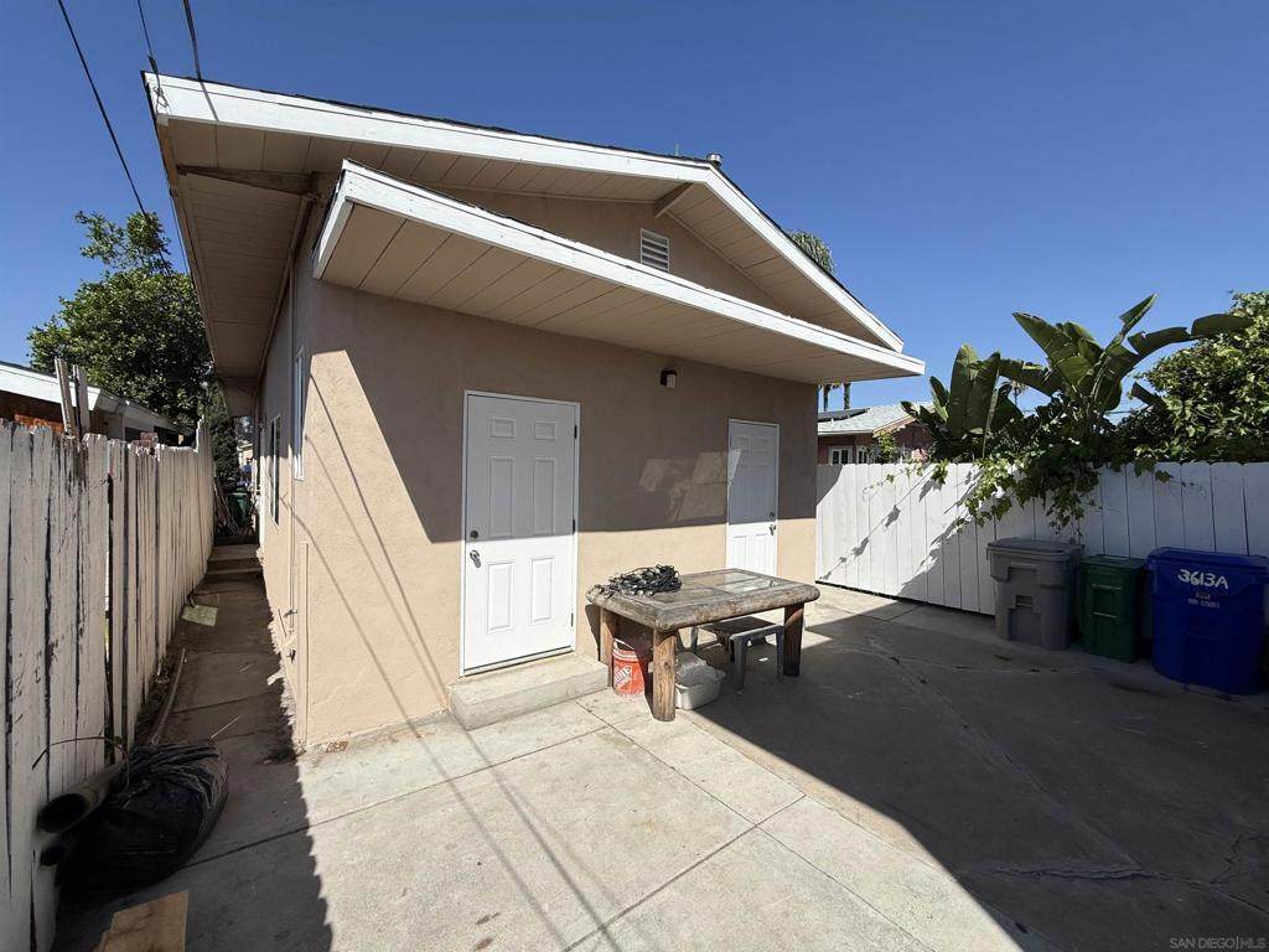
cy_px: 476
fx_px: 513
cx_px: 634
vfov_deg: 85.7
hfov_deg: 102.1
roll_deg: -1.3
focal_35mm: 14
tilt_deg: -1.1
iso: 50
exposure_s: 1/3663
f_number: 2.2
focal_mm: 2.22
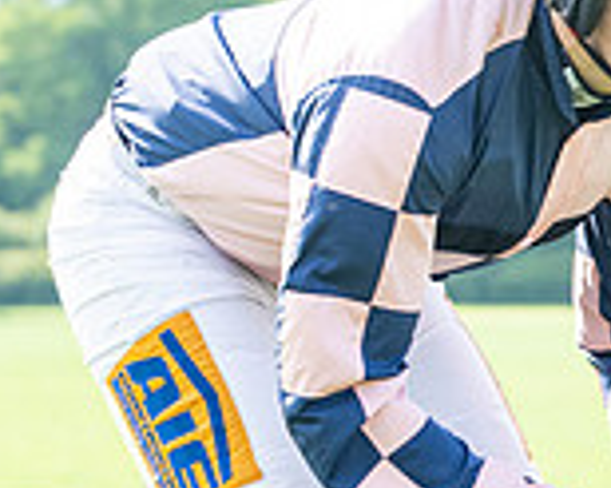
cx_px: 387
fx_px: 9668
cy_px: 540
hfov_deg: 3.6
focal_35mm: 535
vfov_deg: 2.9
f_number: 5
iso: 400
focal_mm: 87
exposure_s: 1/800
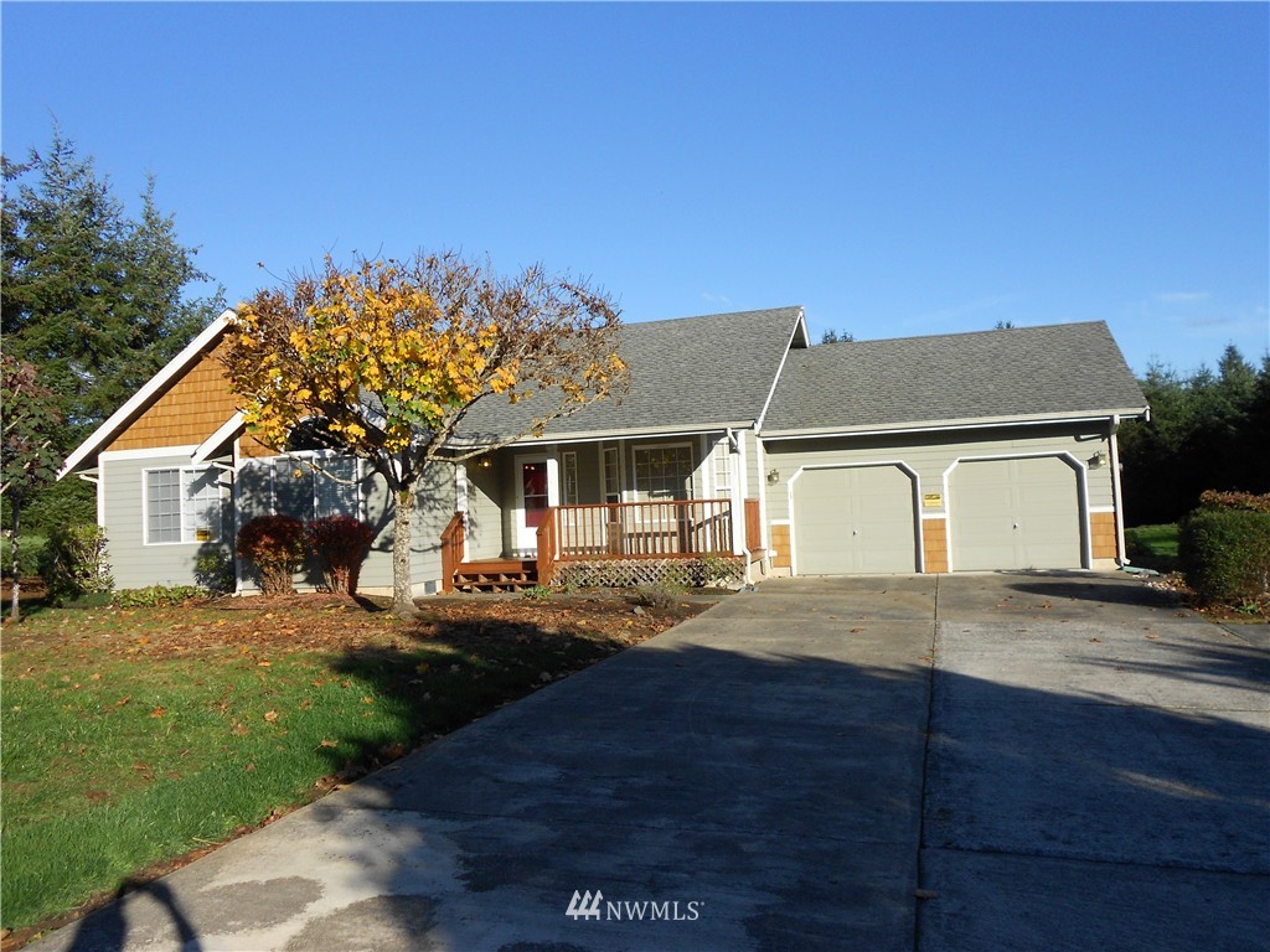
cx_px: 635
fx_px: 1064
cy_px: 476
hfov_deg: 61.7
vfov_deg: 48.2
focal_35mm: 29
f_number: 3.4
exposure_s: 1/800
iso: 80
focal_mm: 5.1
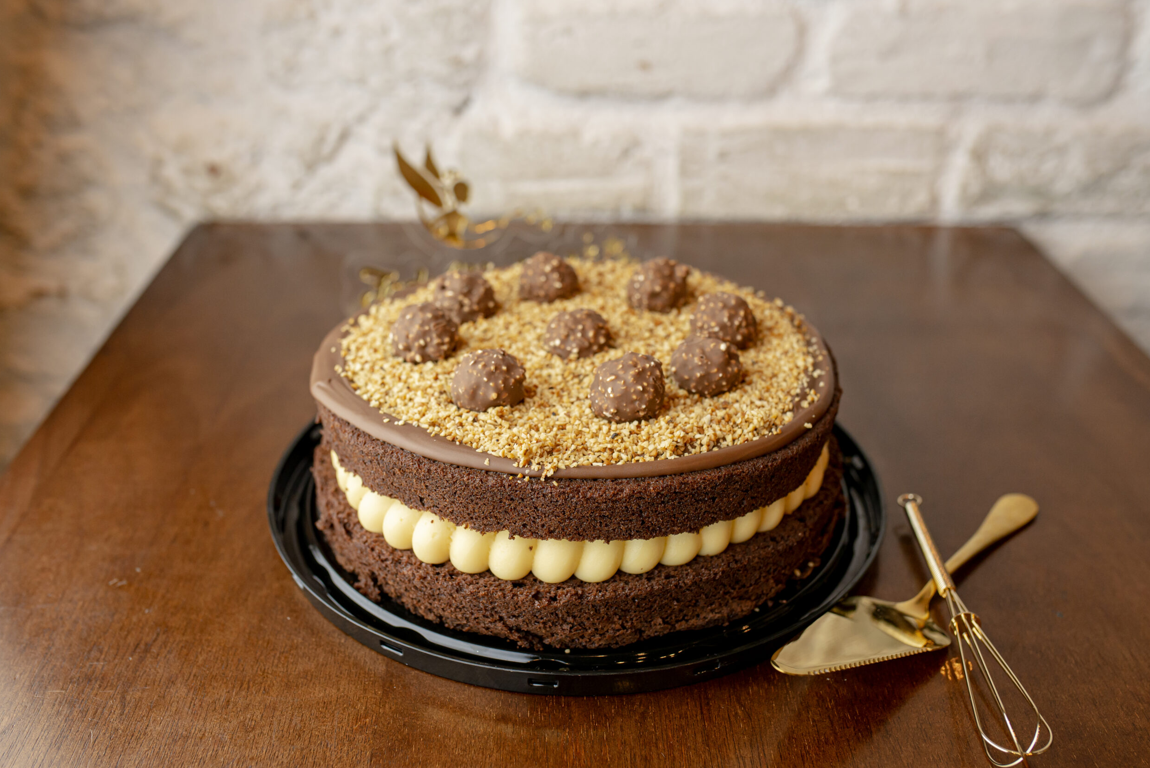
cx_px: 585
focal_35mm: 36
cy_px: 383
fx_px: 1150
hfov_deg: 53.1
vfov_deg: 36.9
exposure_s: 1/160
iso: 1000
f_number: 4
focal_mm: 35
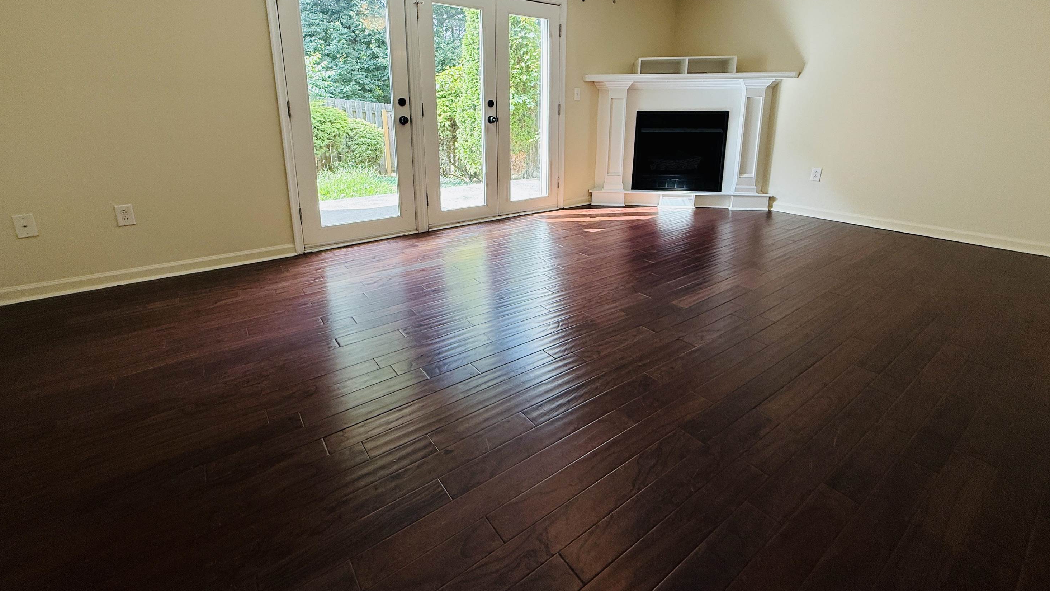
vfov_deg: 65.7
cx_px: 509
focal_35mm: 16
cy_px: 207
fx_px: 445
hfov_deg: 99.3
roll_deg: -0.1
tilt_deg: -12.1
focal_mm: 2.22
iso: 80
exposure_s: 1/120
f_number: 2.2
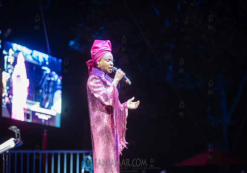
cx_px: 139
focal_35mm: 126
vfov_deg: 11.3
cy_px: 78
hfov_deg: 16.0
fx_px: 879
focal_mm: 105
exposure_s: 1/320
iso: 3200
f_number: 2.8
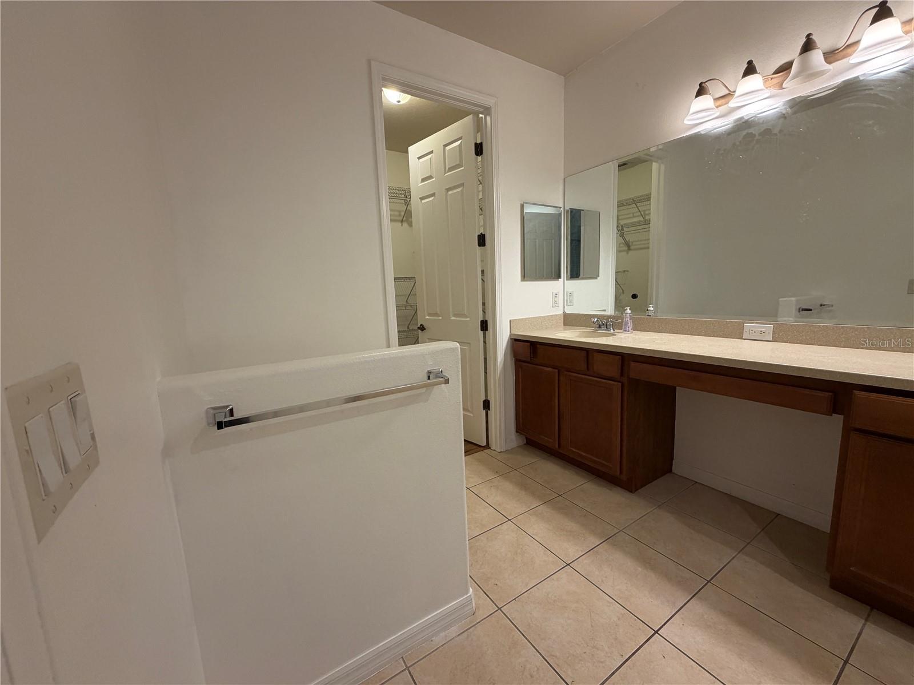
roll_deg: +2.6
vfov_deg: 85.7
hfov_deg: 102.1
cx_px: 457
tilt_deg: -8.5
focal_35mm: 14
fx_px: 370
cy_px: 342
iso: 250
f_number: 2.2
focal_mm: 2.22
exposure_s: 1/60
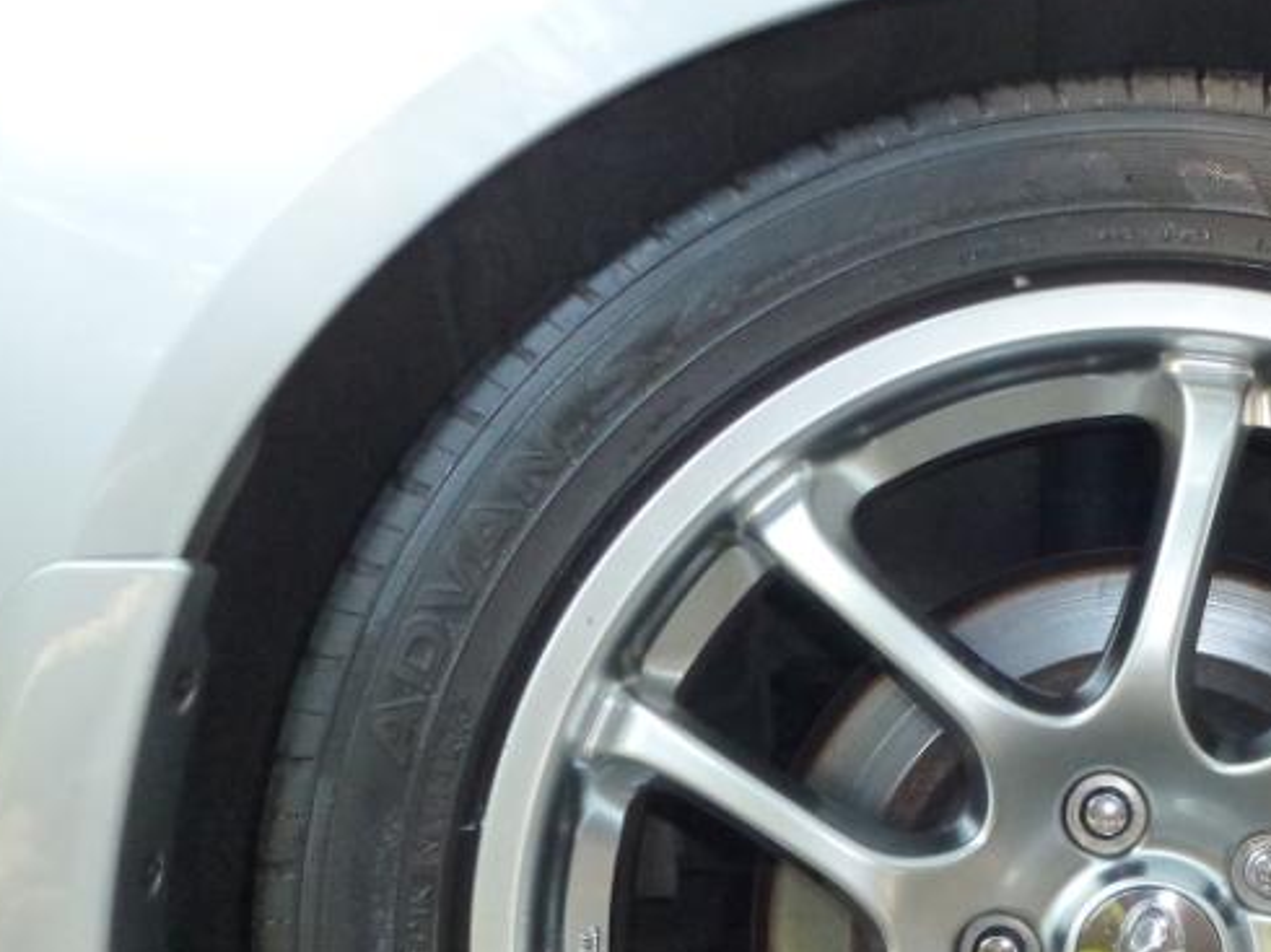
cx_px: 1165
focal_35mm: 69
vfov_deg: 20.9
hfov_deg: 27.1
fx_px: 2532
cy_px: 840
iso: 320
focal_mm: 5.9
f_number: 3.6
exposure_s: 1/125
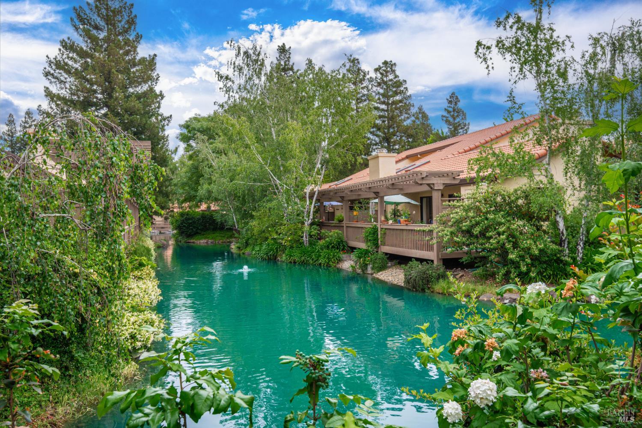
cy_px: 214
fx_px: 535
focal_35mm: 30
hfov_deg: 61.9
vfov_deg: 43.6
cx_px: 321
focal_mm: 20
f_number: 6.3
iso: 200
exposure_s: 1/250
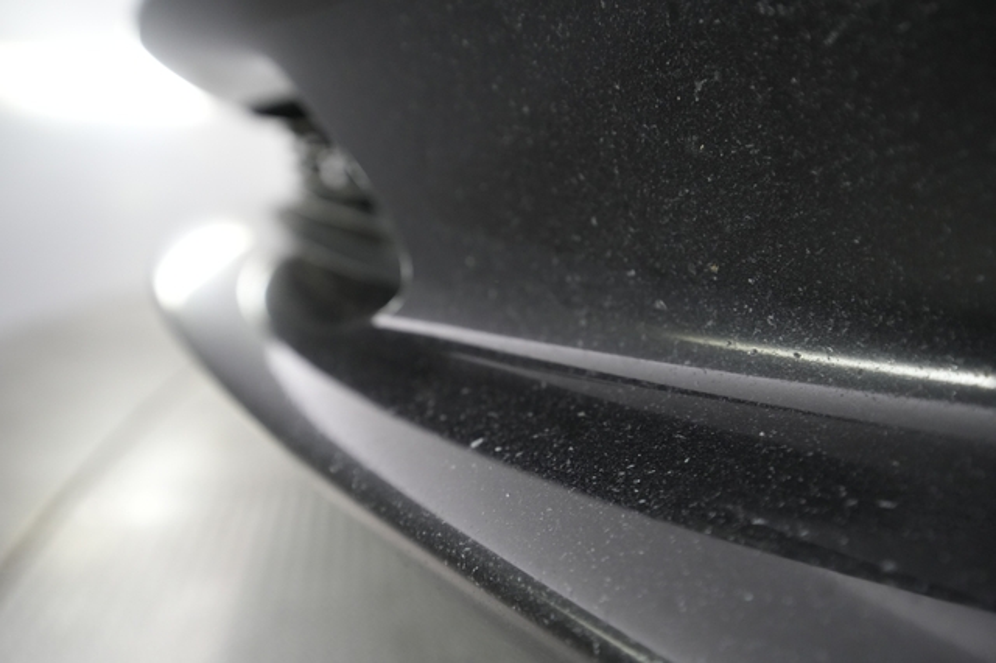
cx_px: 498
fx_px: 774
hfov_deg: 65.5
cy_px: 332
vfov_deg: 46.4
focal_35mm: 28
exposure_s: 1/100
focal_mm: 28
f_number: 4.5
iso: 4000
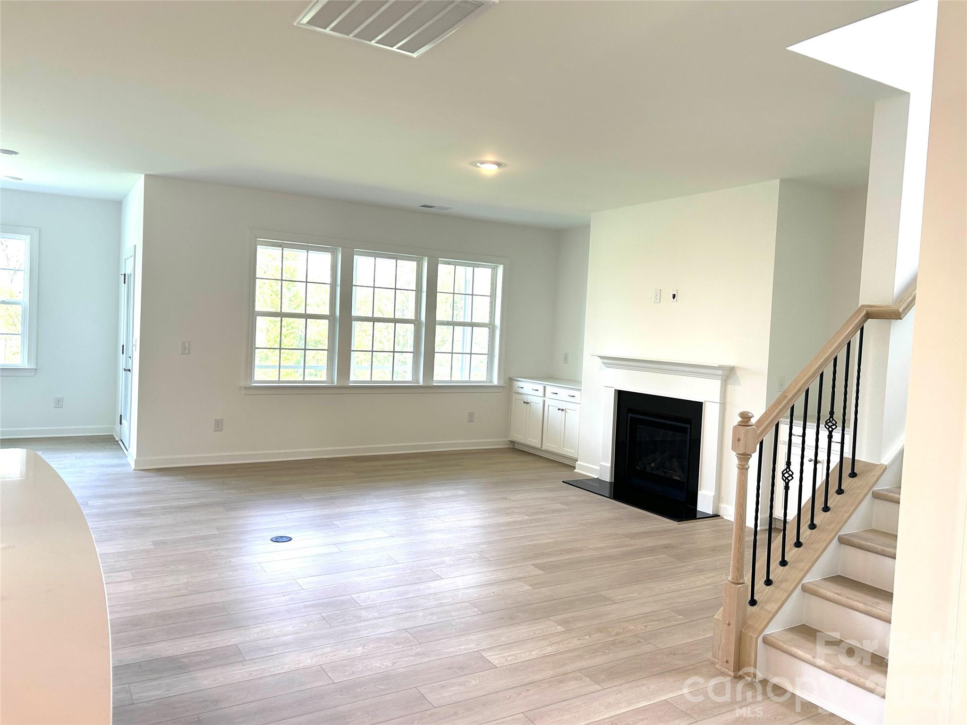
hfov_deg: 67.3
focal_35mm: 26
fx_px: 726
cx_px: 484
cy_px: 362
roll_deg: -2.9
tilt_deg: -2.0
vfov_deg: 53.1
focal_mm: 5.7
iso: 80
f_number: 1.5
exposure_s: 1/120
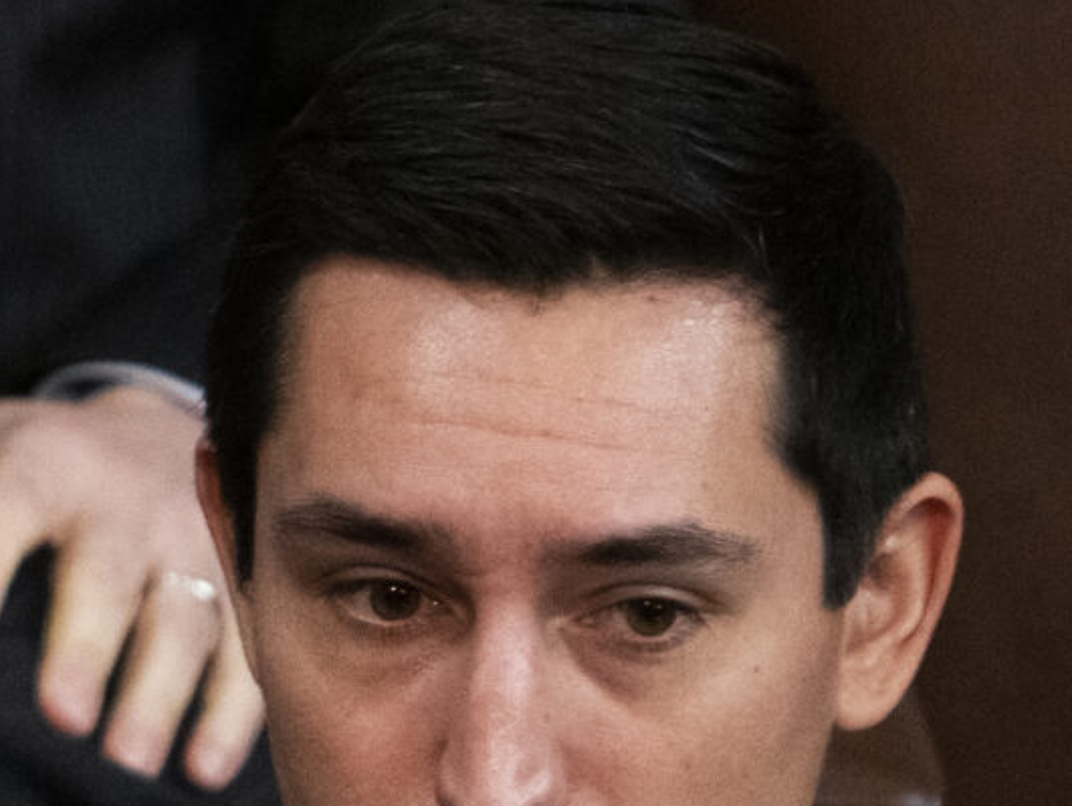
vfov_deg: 0.8
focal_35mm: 1853
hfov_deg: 1.1
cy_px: 1249
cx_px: -842
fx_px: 57423
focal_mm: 400
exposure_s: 1/200
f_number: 6.3
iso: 6400
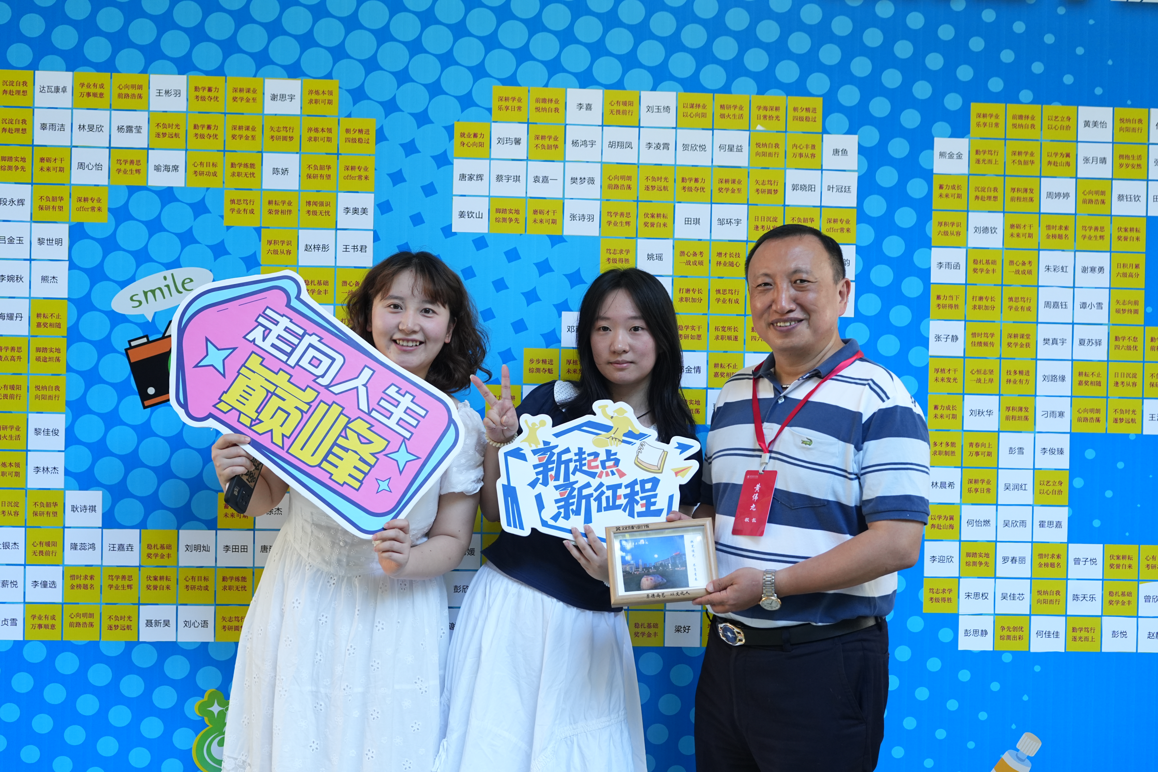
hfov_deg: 44.5
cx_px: 579
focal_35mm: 44
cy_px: 386
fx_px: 1415
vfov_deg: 30.5
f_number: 4.5
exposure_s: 1/80
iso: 1250
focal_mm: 44
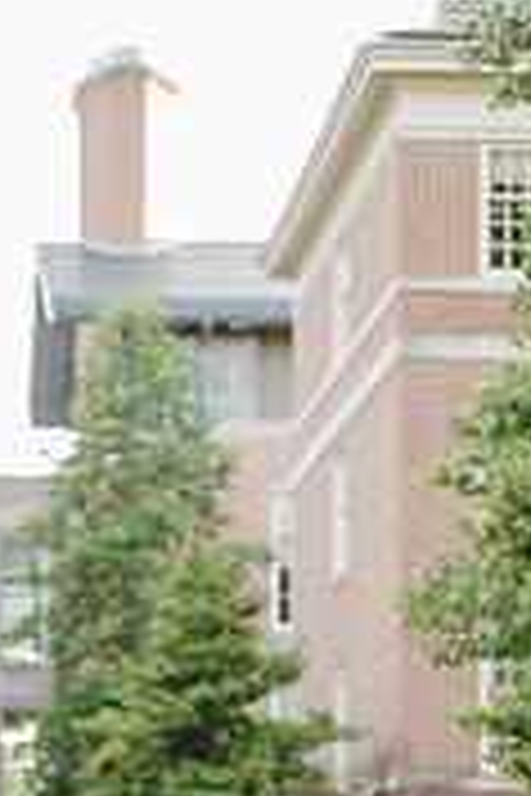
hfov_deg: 10.6
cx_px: -68
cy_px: 998
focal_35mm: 127
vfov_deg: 15.5
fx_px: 2810
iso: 200
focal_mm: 50
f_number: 2.5
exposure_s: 1/320
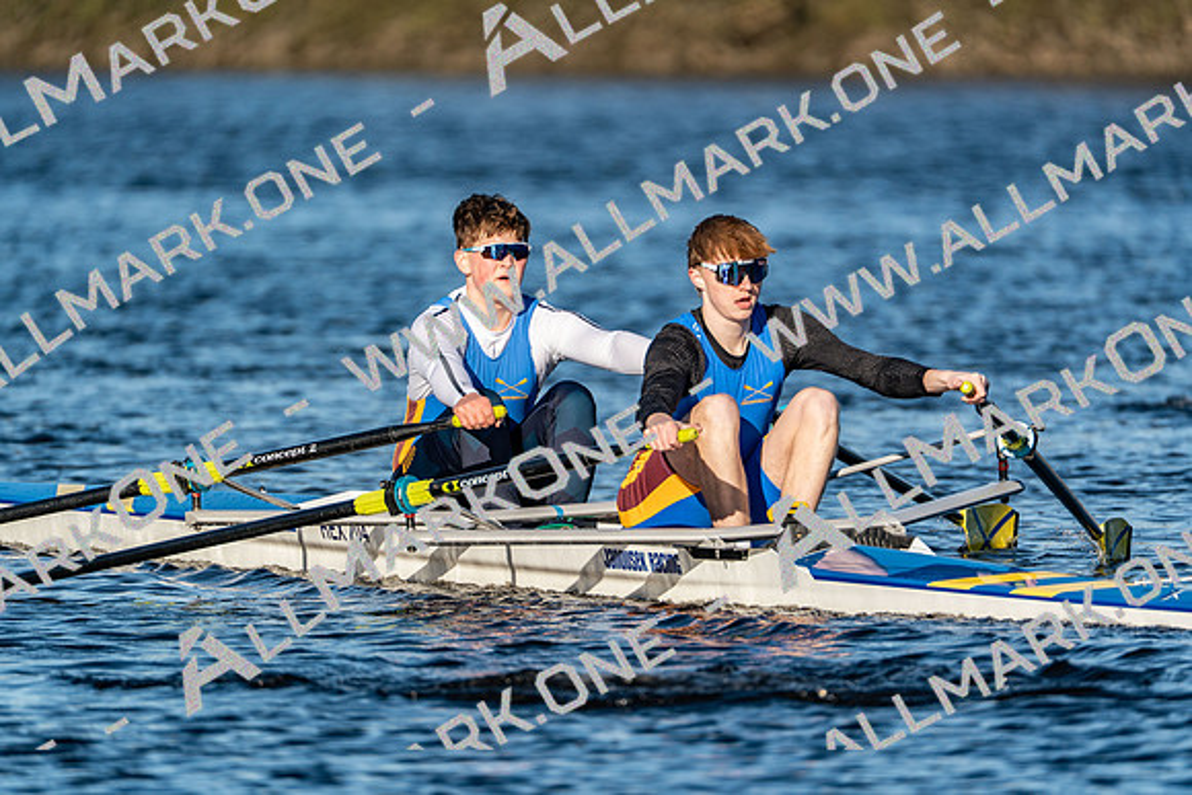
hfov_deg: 3.4
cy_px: 398
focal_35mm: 600
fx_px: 19870
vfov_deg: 2.3
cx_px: 596
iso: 320
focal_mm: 600
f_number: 6.3
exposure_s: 1/2000
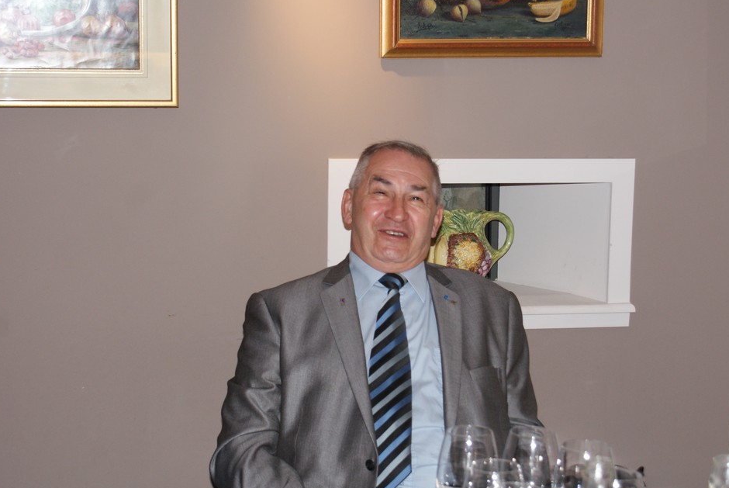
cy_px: 263
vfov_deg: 18.6
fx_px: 1491
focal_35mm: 74
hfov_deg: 27.5
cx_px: 386
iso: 400
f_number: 5.6
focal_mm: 45
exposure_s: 1/80
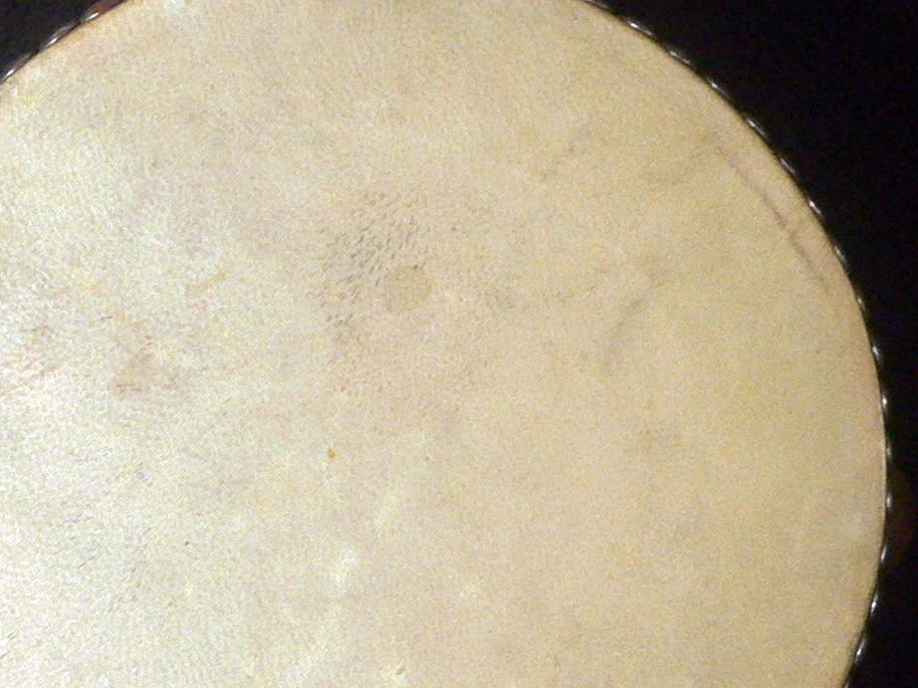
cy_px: 503
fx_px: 2121
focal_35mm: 80
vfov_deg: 18.3
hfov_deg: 24.3
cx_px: 309
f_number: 2.8
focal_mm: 6
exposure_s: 1/13
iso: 400
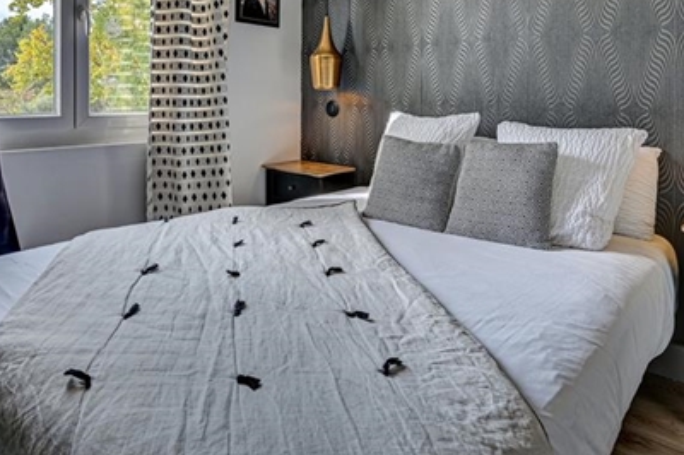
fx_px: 475
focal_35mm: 25
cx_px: 306
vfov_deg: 48.9
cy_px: 105
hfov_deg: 71.3
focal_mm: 14
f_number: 11
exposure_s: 1/13
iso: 100
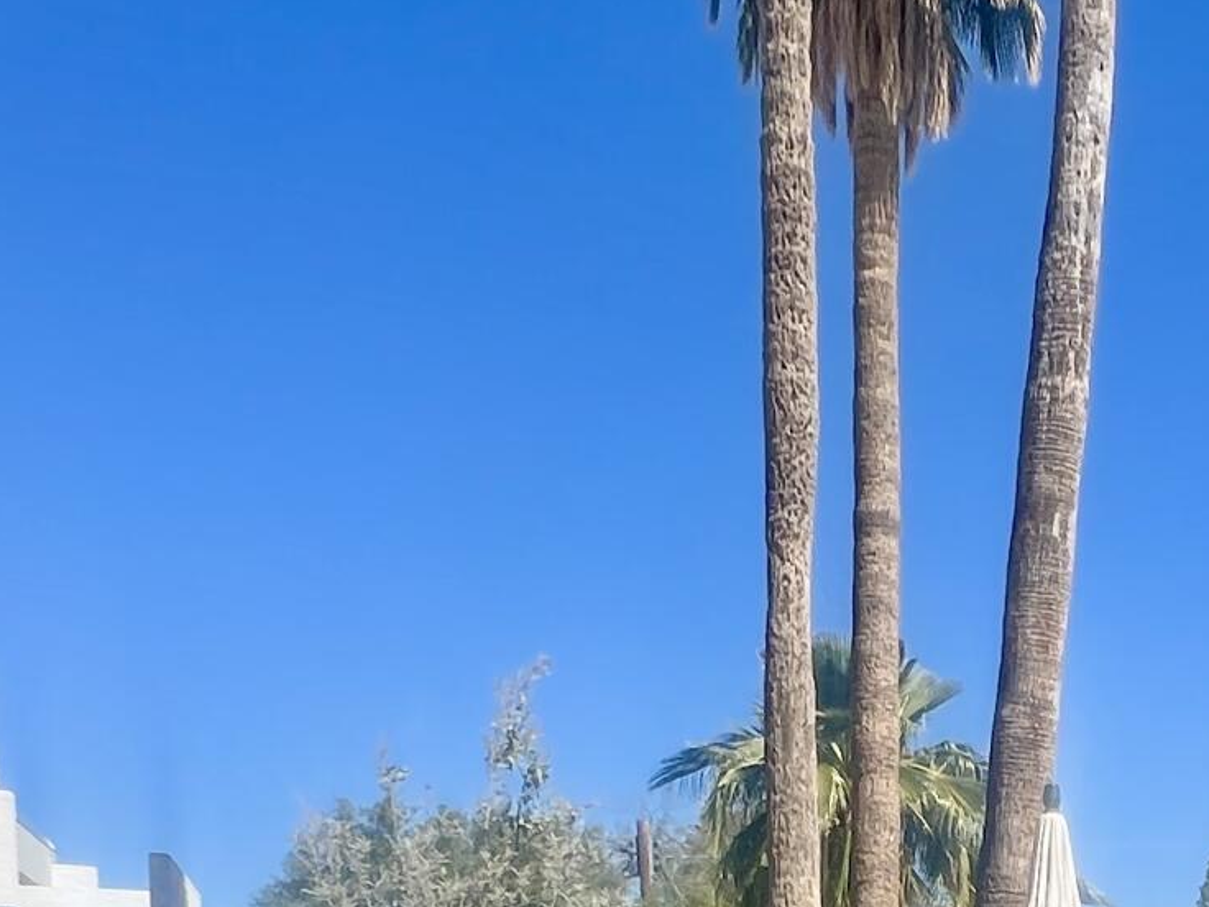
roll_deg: -0.6
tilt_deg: -4.6
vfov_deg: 22.5
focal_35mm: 53
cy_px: 1369
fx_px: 1851
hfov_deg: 33.7
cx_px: 1143
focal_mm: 1.57
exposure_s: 1/1508
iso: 32
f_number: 1.8
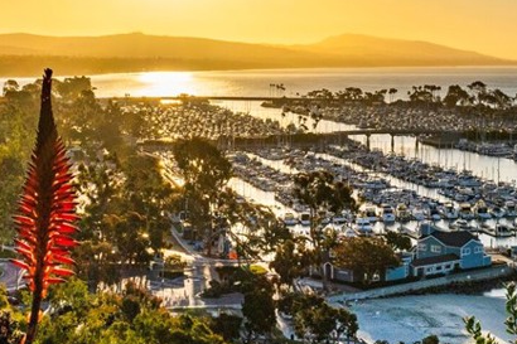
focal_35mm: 85
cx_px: 435
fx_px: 1220
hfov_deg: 23.5
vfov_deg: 16.0
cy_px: 102
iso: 160
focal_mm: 23
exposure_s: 1/500
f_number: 14
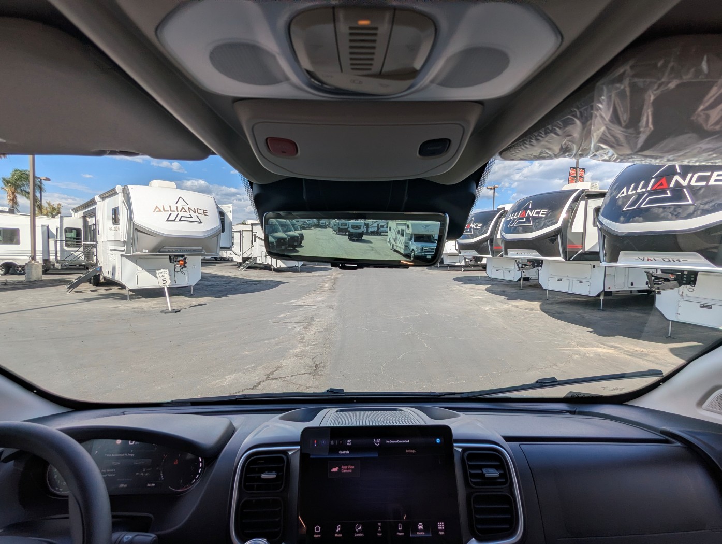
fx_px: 334
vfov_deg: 78.2
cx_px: 361
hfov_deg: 94.4
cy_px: 272
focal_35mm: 16
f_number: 2.2
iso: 41
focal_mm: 2.35
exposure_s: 1/1161
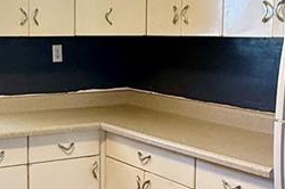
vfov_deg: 19.4
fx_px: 553
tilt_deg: -5.9
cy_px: 91
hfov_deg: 28.3
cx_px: 63
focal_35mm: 70
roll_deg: +0.2
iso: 200
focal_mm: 2.22
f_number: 2.2
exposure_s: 1/99
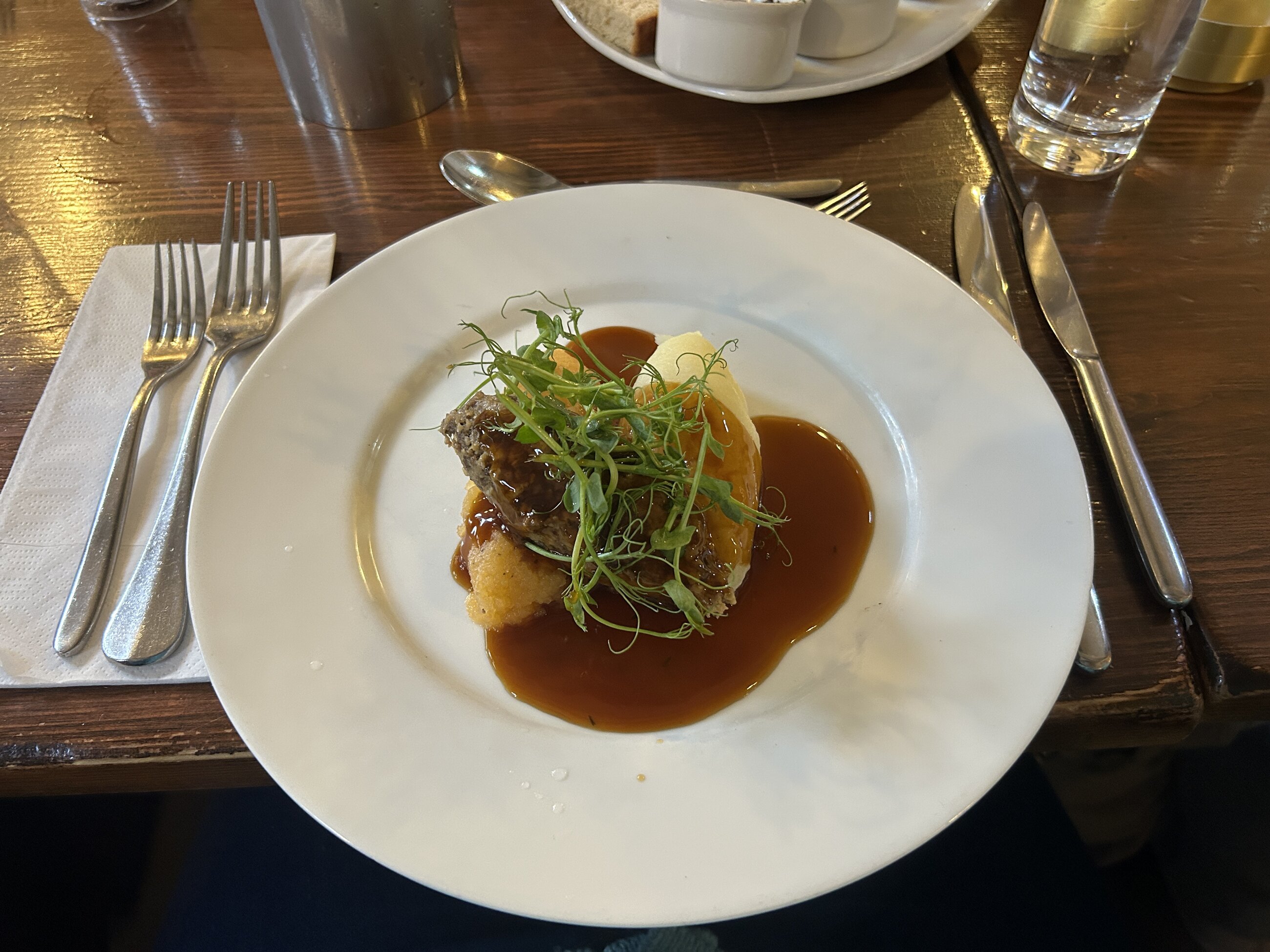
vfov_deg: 53.1
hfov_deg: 67.3
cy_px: 476
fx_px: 954
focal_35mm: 26
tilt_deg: -54.3
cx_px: 635
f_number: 1.5
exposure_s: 1/50
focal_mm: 5.7
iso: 320
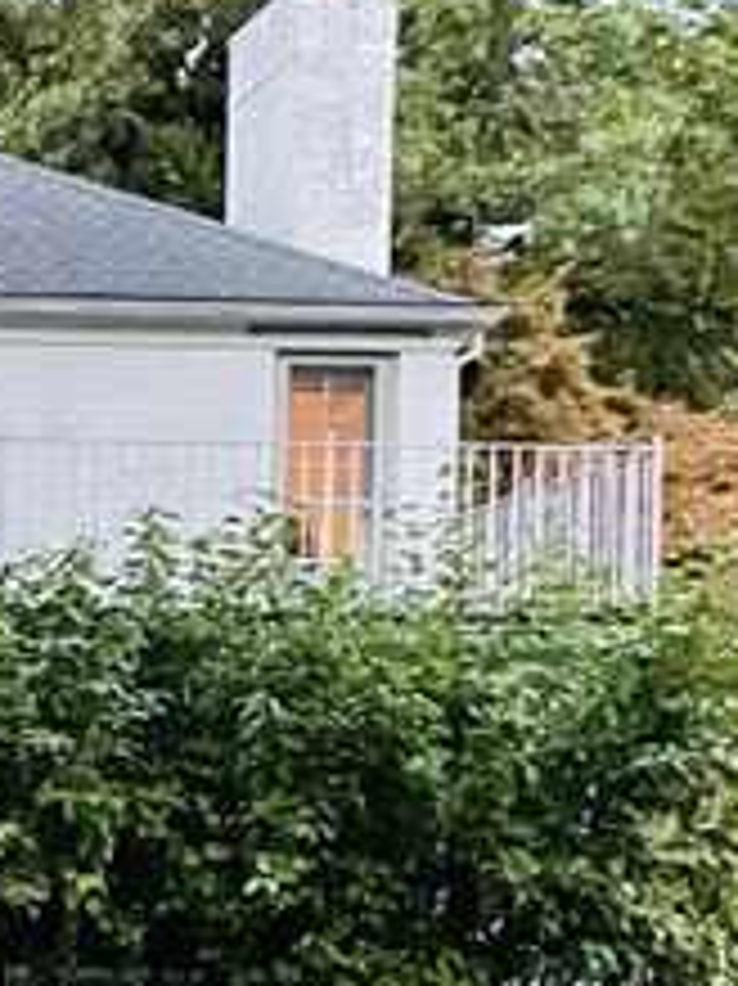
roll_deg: -1.2
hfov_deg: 11.8
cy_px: 873
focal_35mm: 114
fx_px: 3244
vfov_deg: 17.0
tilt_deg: +1.6
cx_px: -680
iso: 800
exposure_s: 1/30
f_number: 1.6
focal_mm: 4.2
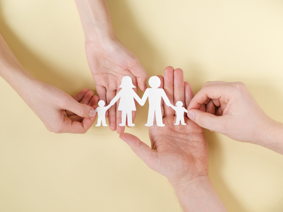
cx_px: 142
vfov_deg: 16.4
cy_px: 106
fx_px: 736
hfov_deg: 21.8
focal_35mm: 90
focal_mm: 45
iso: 100
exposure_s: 1/160
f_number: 2.8
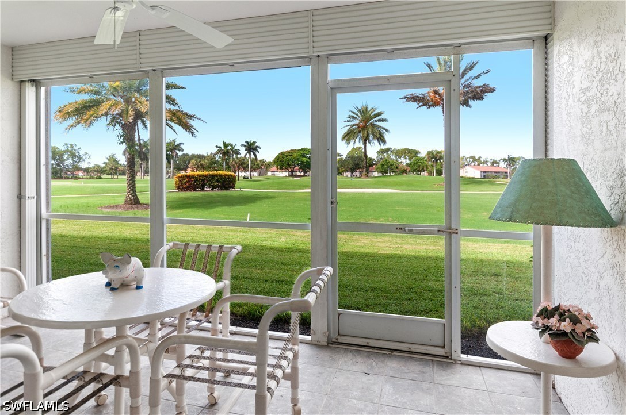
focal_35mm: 21
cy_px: 208
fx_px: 365
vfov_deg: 59.3
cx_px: 313
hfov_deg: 81.3
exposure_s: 1/50
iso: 200
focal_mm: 14
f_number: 5
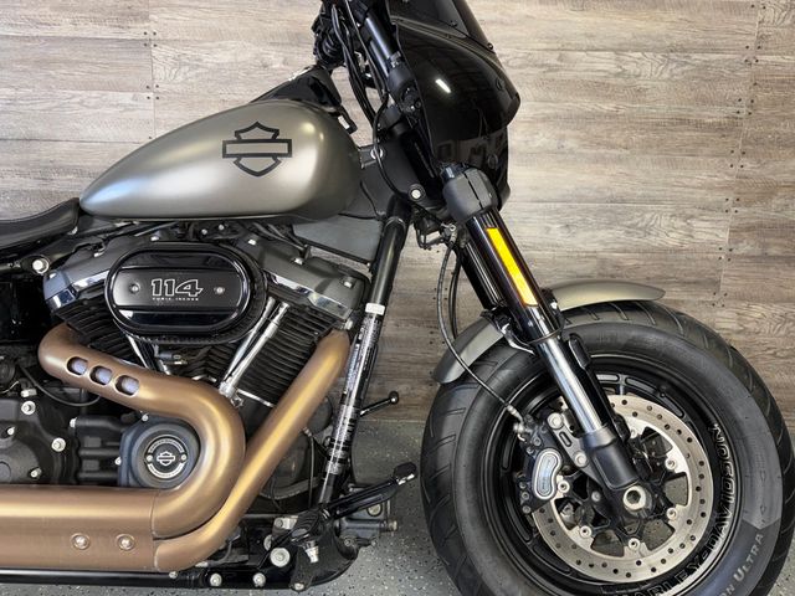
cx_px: 398
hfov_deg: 71.6
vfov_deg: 56.8
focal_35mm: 24
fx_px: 551
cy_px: 298
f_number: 1.78
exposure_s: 1/22
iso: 64
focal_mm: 6.76
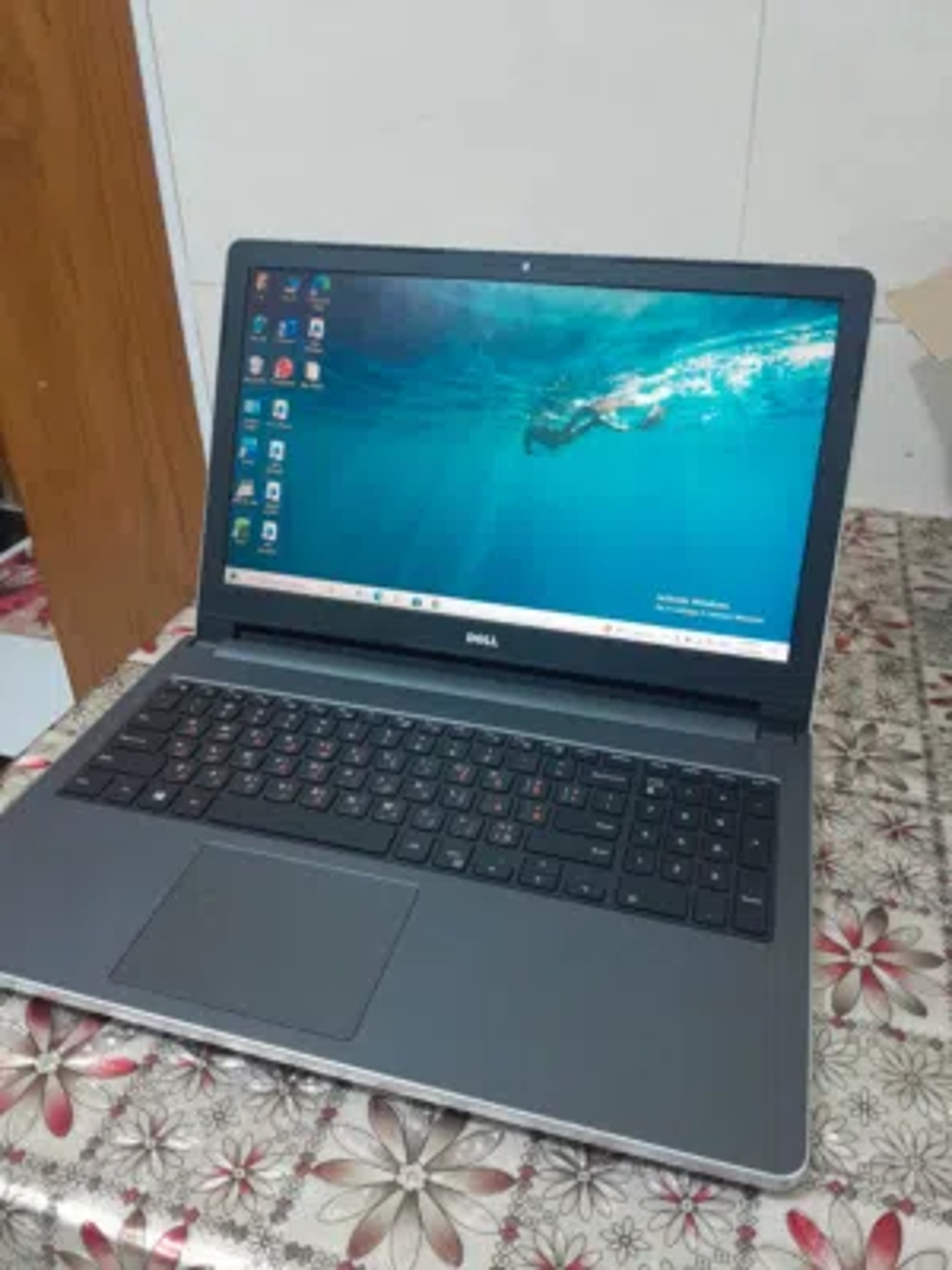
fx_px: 953
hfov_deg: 53.1
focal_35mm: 26
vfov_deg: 67.3
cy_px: 635
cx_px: 476
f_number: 1.8
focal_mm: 3.98
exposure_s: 1/33
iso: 400
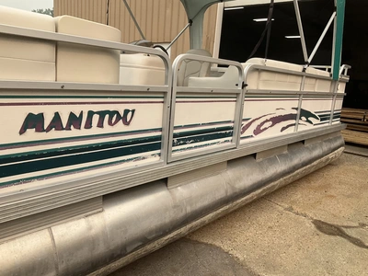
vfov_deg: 48.2
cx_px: 184
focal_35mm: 29
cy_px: 138
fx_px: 308
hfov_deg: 61.7
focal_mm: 3
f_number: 1.8
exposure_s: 1/1015
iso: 25
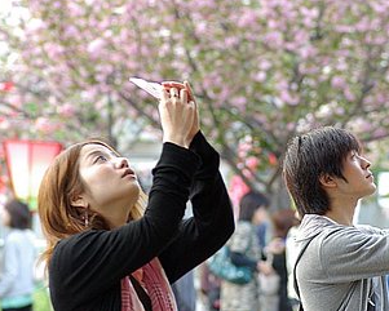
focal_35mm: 240
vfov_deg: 6.4
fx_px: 2764
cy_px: 117
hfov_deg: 8.1
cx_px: 204
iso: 400
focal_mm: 100
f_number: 4.5
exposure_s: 1/45
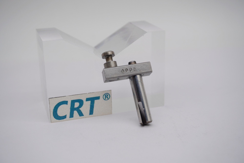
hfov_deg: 36.9
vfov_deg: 25.1
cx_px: 122
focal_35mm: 54
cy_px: 82
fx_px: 366
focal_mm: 36
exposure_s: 1/200
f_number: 5.6
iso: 100
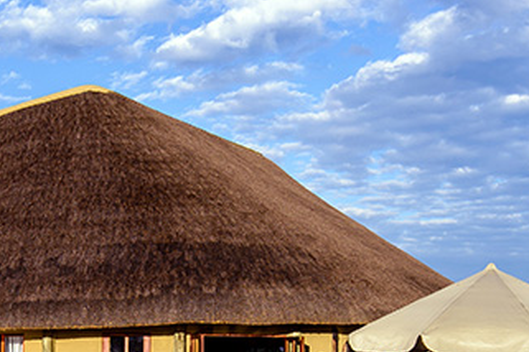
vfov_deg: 17.8
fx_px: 1087
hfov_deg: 27.2
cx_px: 196
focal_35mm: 74
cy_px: 375
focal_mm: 20
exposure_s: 1/500
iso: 200
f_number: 7.1
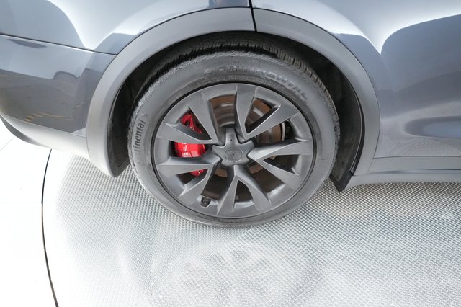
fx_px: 320
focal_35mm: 25
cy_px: 154
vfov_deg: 51.2
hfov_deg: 71.5
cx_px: 230
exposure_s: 1/250
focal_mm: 25
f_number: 2.8
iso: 12800
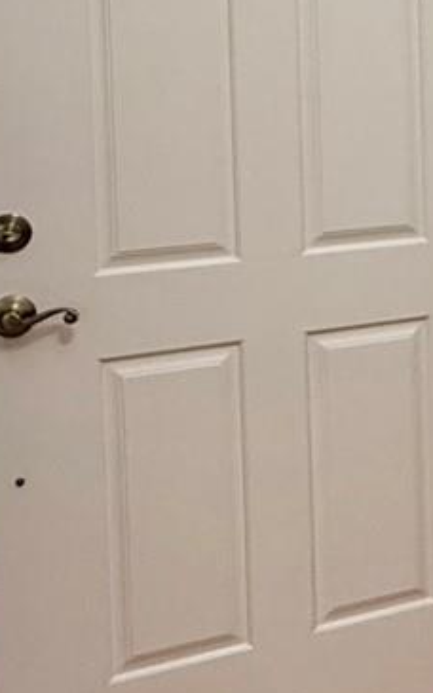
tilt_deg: -1.8
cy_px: 65
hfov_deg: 16.2
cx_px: 824
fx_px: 1228
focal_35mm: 65
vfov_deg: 30.1
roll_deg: +0.6
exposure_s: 1/120
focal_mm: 2.22
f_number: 2.2
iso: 250
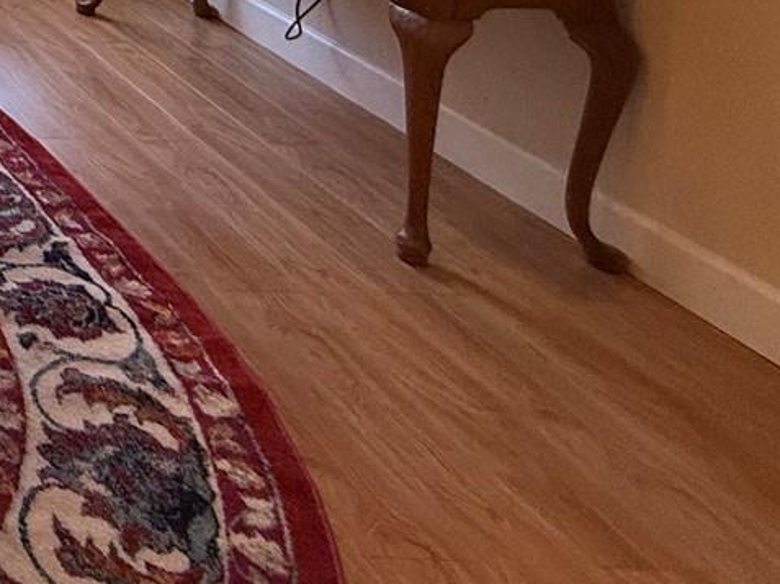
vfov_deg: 23.5
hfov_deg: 25.1
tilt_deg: -3.3
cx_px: -500
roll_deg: +0.0
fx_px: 1058
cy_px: -332
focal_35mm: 47
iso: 200
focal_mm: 2.22
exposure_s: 1/120
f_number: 2.2
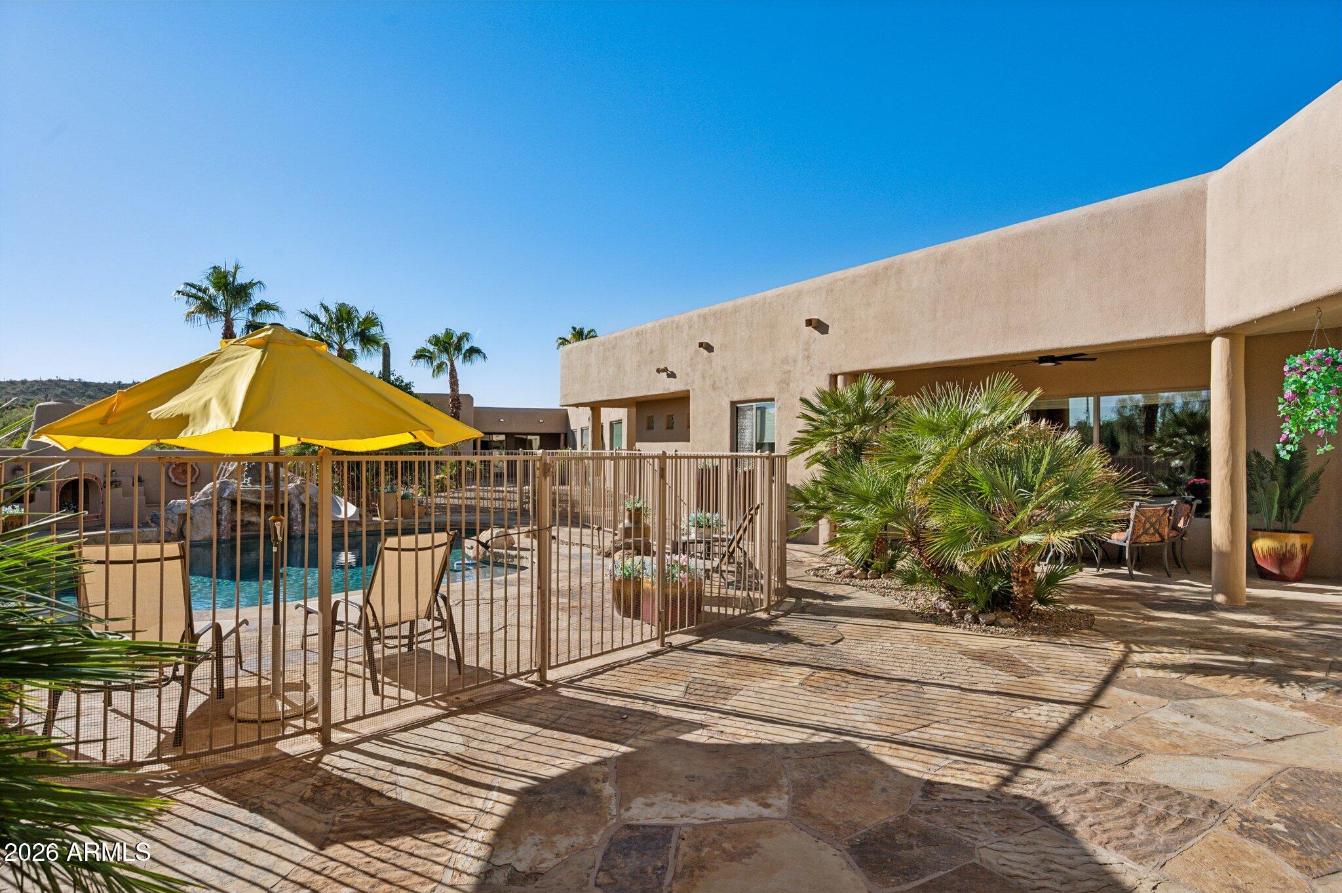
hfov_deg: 84.0
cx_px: 671
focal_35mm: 20
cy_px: 446
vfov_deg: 61.8
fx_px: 745
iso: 320
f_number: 8
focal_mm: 20
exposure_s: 1/1000
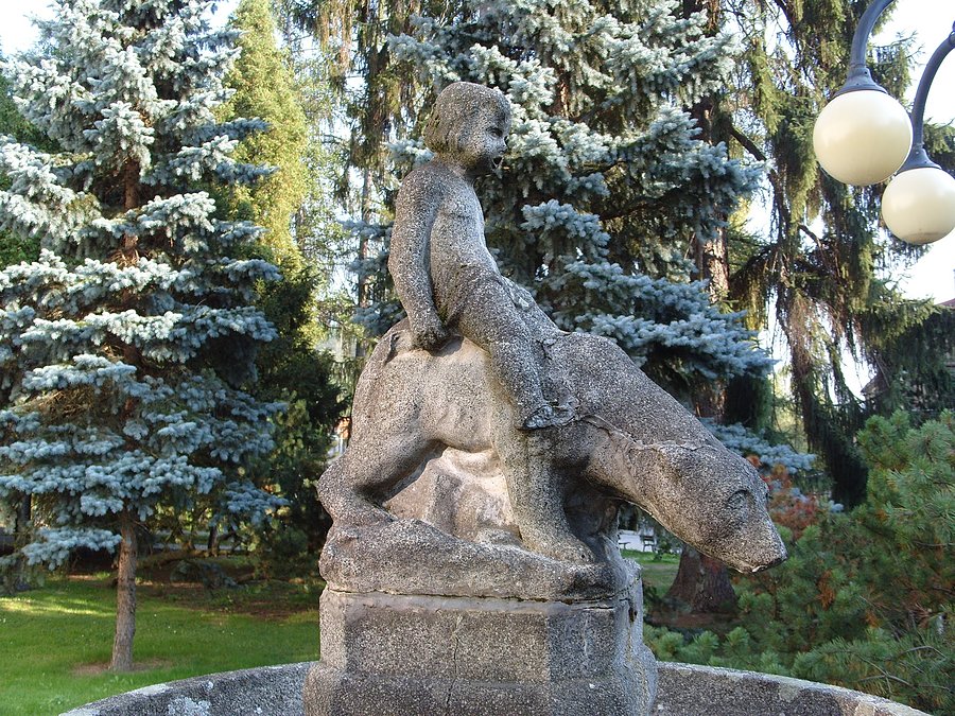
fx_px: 966
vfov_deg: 40.7
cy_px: 358
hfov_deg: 52.6
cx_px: 478
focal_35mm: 35
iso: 80
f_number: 3.7
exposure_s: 1/125
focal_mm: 7.8
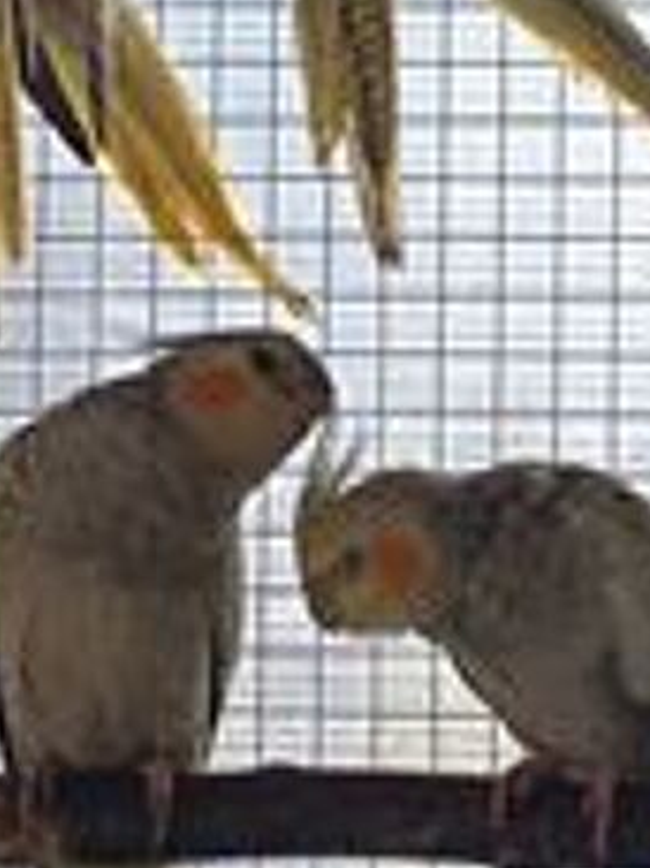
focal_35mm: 42
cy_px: 197
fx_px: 1053
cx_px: 119
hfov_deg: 33.2
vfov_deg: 43.1
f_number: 1.88
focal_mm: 5.59
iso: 53
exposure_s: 1/1012
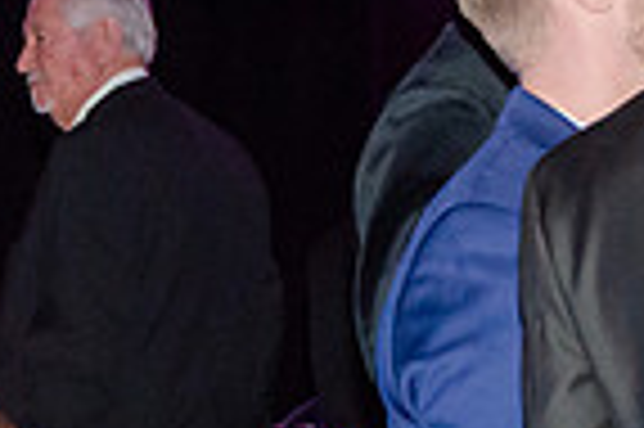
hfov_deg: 8.2
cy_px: 748
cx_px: -531
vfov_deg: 5.6
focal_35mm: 243
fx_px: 4342
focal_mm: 40
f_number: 5.3
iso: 3200
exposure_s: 1/60
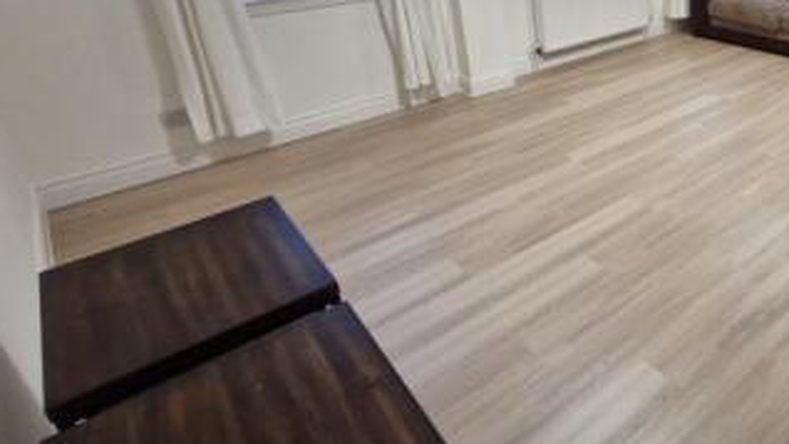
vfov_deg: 43.2
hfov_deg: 63.2
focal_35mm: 26
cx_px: 671
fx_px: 544
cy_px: 120
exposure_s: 1/33
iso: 320
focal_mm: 1.74
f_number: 2.2
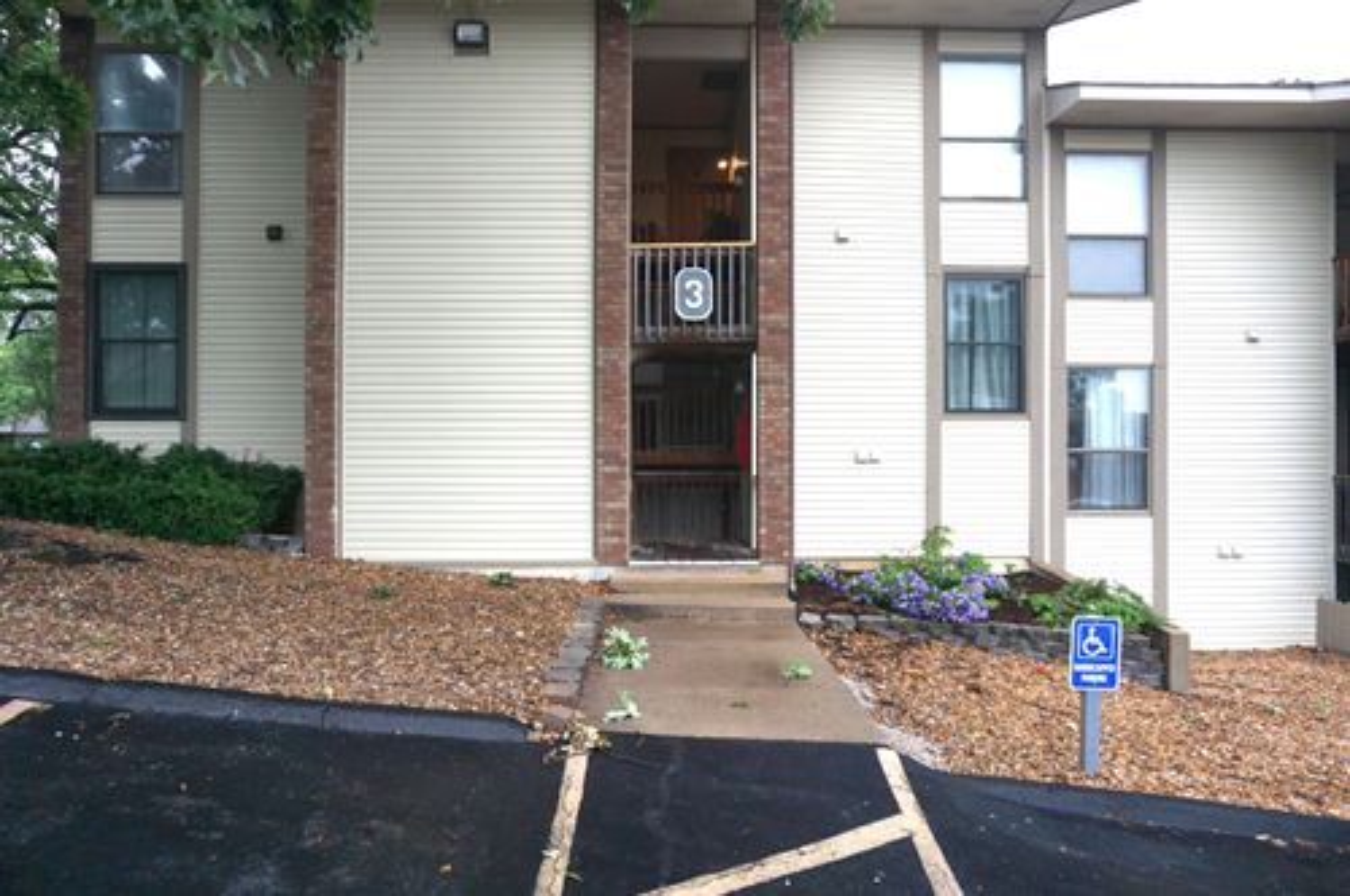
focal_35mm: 24
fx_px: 899
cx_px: 675
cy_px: 448
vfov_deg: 53.0
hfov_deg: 73.8
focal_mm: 16
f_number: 4
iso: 800
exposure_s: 1/160
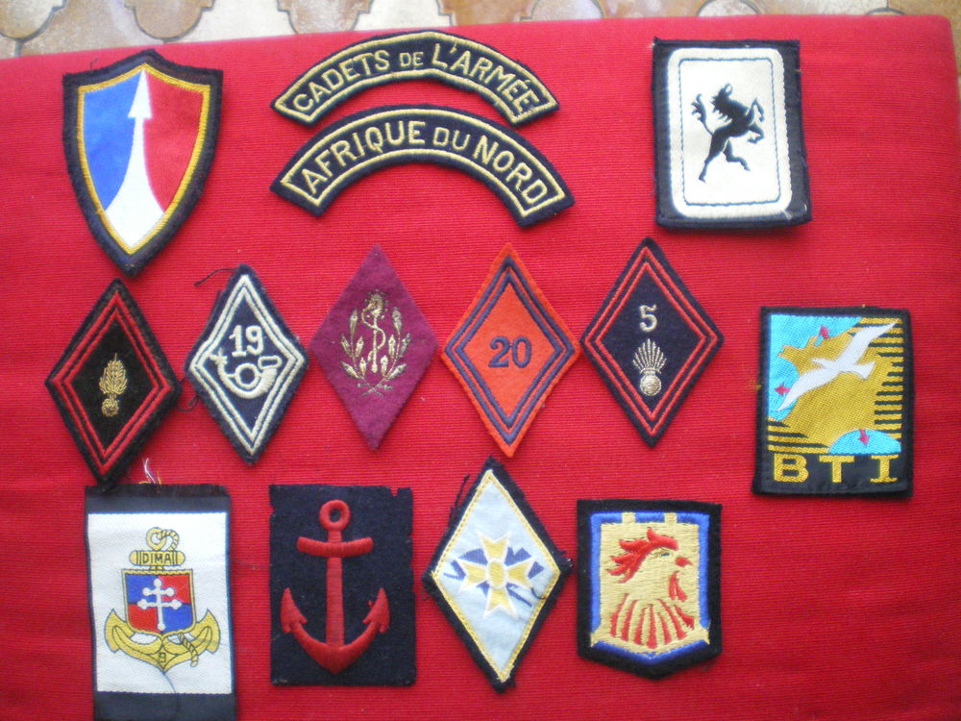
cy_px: 360
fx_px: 1055
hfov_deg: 49.0
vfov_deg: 37.7
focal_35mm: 38
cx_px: 480
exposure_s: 1/25
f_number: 3.1
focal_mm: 6.3
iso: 400
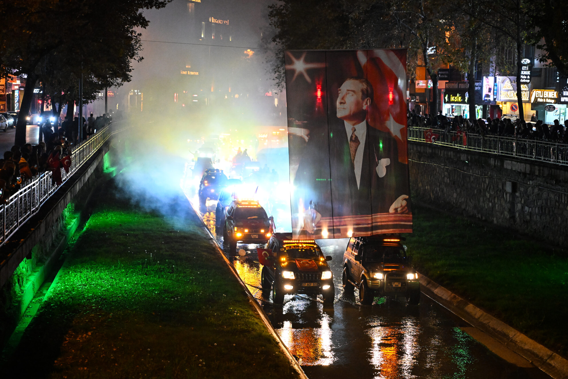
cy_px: 190
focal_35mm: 66
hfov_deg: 30.5
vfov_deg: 20.6
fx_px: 1041
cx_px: 284
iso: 8000
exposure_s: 1/320
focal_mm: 66
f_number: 2.8
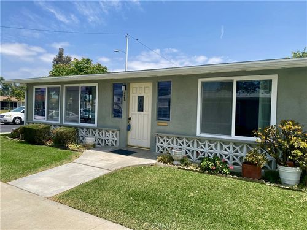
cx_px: 154
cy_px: 115
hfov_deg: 67.3
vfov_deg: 53.1
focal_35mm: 26
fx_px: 231
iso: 32
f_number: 1.8
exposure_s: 1/2571
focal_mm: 4.25
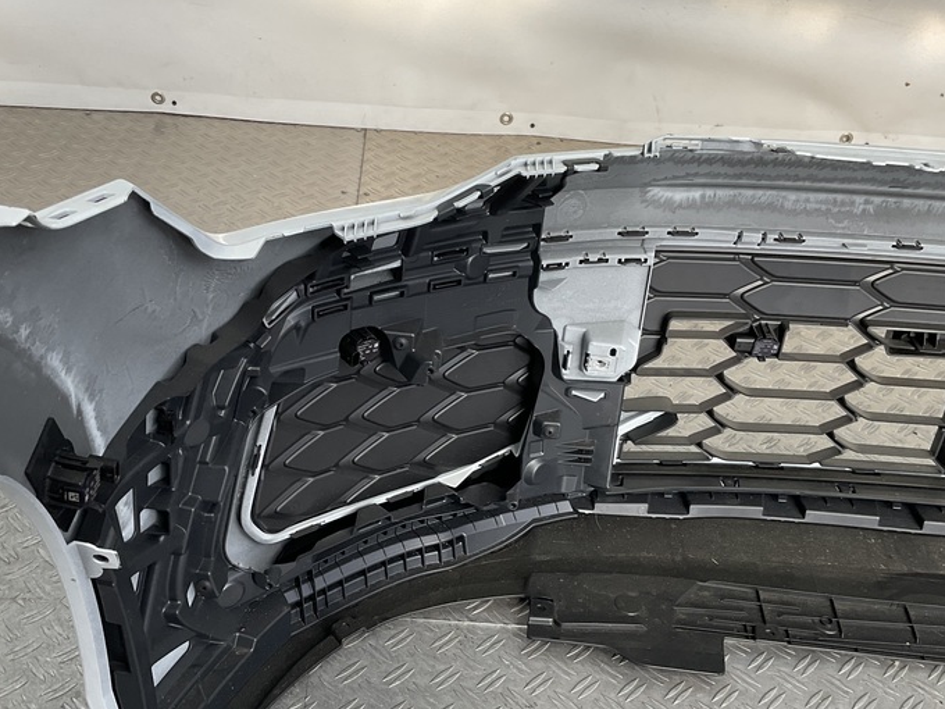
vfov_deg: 33.5
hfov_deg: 43.8
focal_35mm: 43
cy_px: 434
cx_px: 428
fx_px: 1174
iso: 16
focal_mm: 3
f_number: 1.8
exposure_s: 1/163
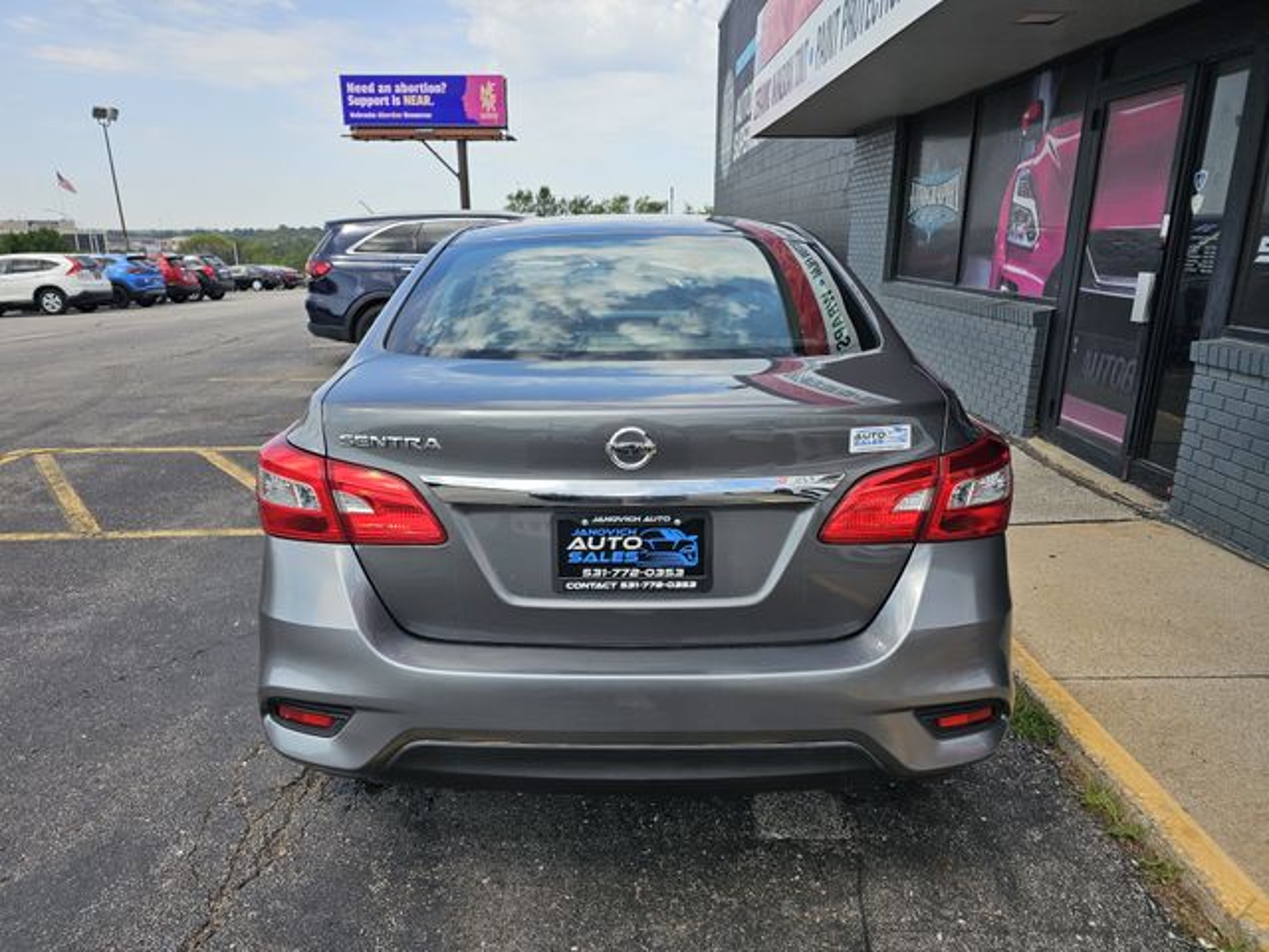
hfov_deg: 73.9
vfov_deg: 58.9
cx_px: 634
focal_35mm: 23
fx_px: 843
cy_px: 476
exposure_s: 1/420
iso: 10
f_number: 1.7
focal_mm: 6.3
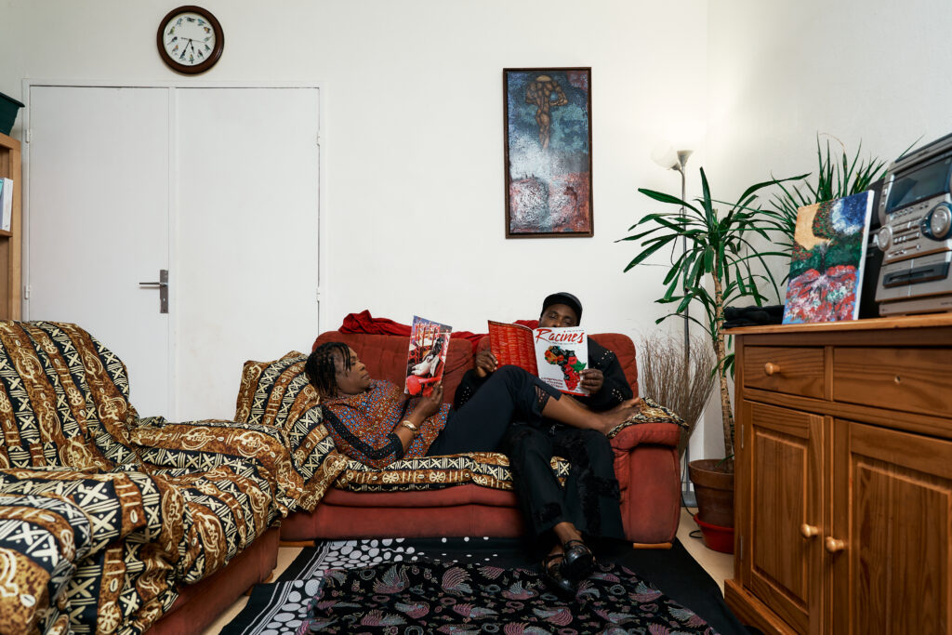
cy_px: 318
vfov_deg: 53.1
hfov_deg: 73.7
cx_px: 476
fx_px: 635
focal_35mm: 24
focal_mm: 24
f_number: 4.5
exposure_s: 1/160
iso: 200
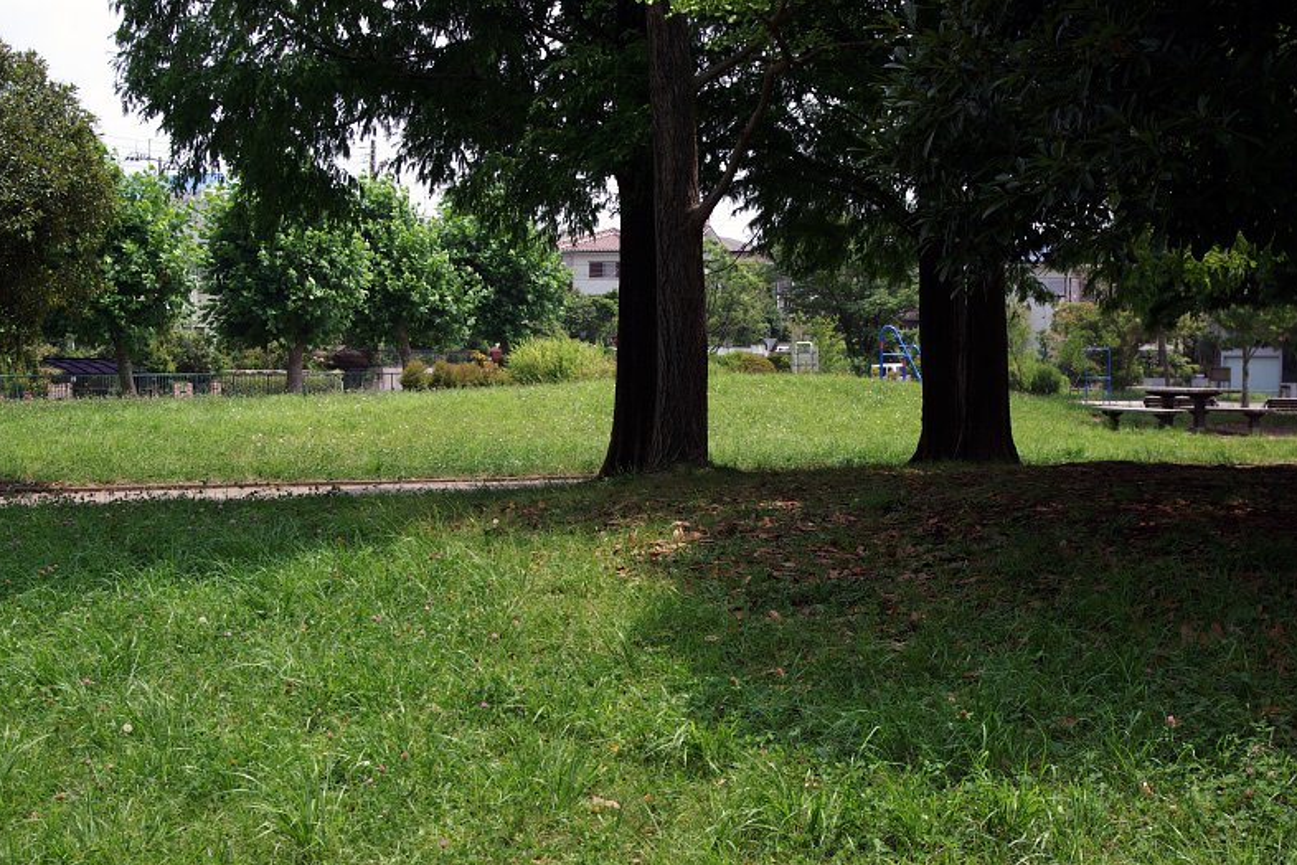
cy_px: 441
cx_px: 645
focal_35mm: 54
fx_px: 1928
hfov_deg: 37.2
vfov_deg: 25.3
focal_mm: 35
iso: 100
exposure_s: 1/200
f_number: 7.1
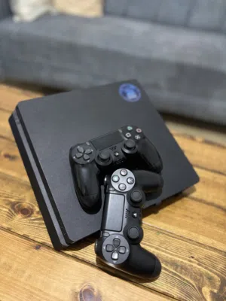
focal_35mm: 26
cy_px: 150
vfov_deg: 67.3
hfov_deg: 53.1
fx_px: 226
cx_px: 113
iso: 800
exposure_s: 1/30
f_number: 1.6
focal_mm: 5.96
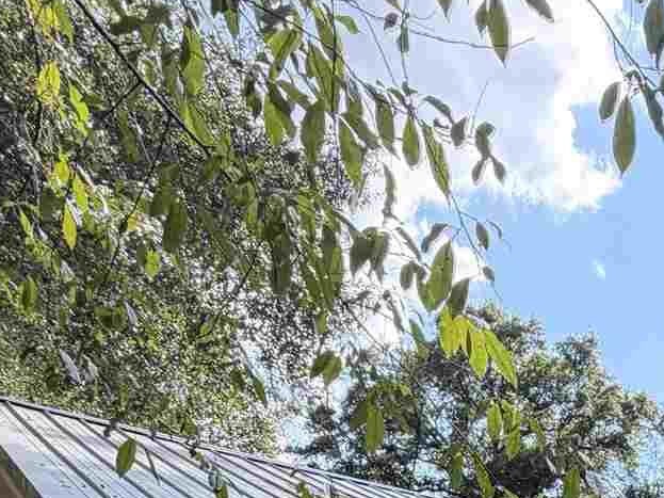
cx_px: 674
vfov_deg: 23.1
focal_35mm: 46
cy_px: 810
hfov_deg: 36.7
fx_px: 882
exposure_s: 1/226
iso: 50
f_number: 2.2
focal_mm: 2.22
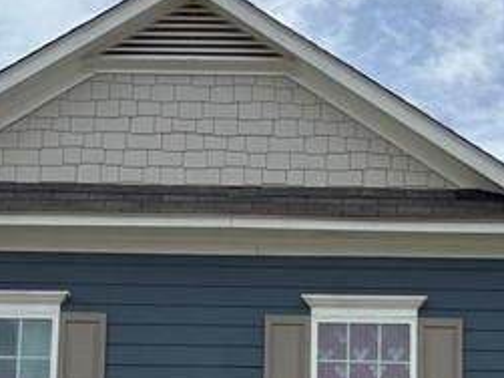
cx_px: 444
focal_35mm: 106
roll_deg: +0.4
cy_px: 535
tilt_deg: +11.6
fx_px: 1543
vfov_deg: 13.3
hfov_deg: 18.3
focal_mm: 5.96
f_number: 1.6
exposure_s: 1/6993
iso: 50
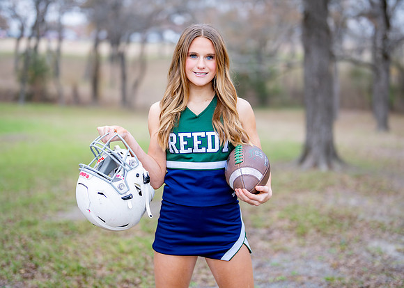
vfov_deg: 23.5
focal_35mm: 60
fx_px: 692
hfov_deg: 32.6
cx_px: 201
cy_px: 126
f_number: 1.2
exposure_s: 1/500
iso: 800
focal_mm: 50
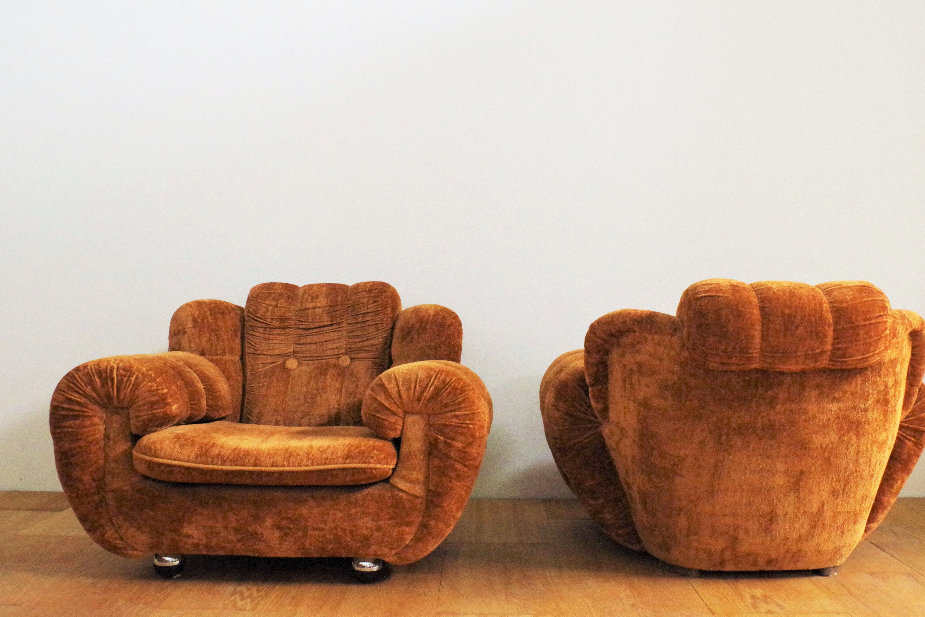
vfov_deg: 40.0
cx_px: 507
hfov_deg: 57.1
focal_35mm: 33
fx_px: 848
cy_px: 289
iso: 3200
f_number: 8
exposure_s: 1/100
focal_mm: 20
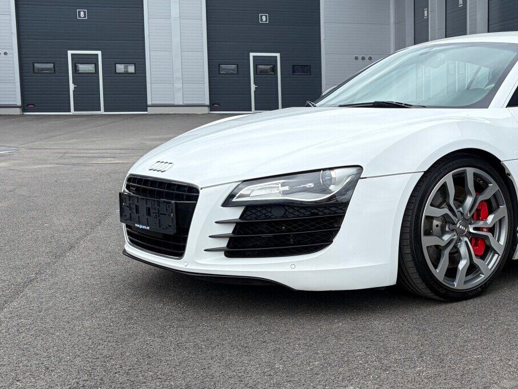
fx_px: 838
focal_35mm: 56
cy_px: 187
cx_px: 425
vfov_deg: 26.1
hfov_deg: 33.2
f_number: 1.6
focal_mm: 5.96
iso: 50
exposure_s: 1/1751
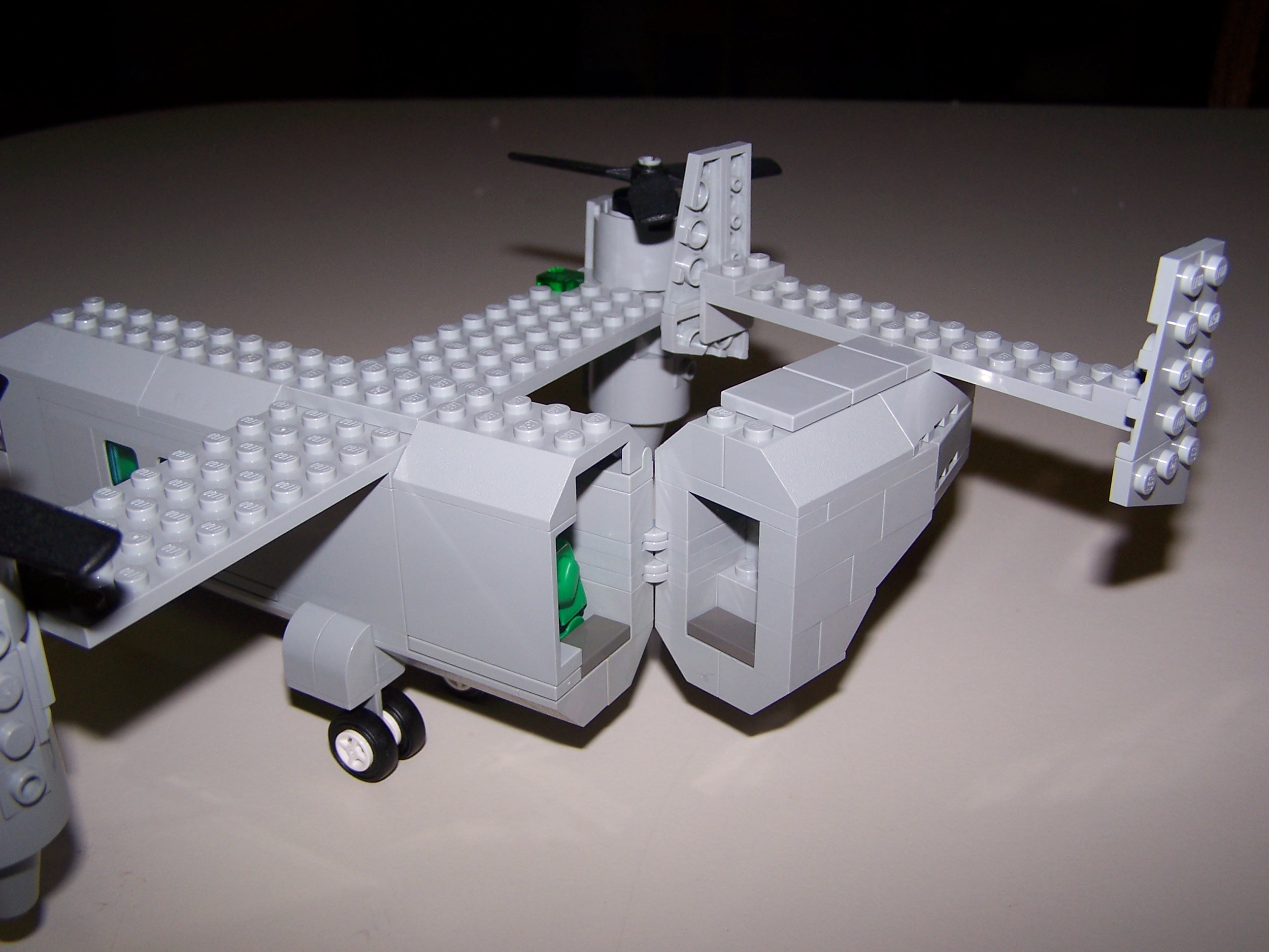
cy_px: 476
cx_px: 634
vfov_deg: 37.7
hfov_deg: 49.0
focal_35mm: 38
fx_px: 1393
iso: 80
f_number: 2.8
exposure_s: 1/60
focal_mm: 6.3
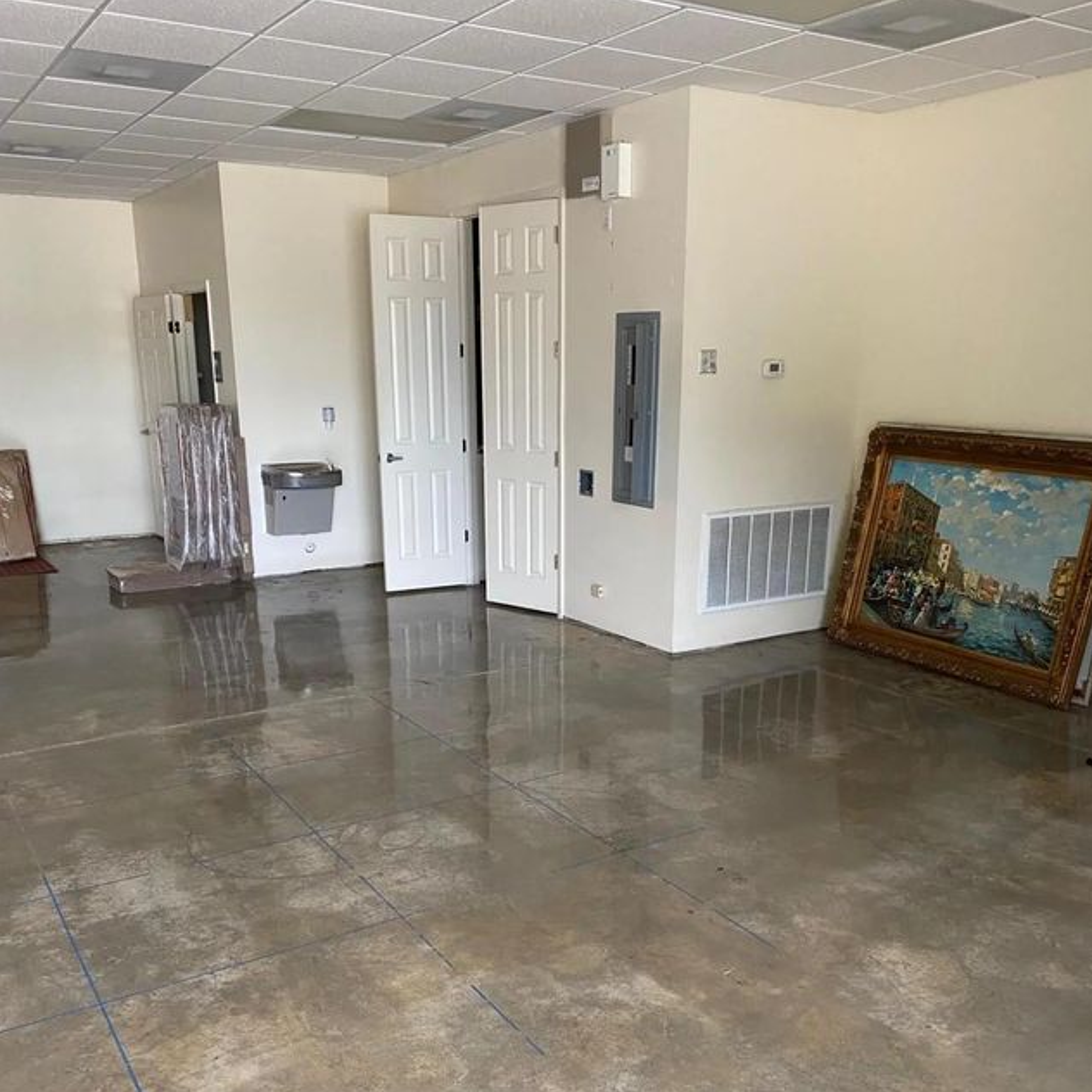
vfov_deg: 52.0
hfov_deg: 52.5
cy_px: 675
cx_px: 549
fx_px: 1106
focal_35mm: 31
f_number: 1.8
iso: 200
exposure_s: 1/60
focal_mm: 4.25
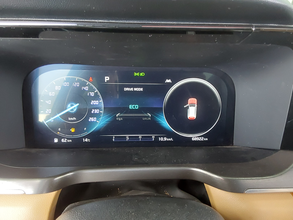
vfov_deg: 49.7
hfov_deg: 63.4
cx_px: 146
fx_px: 237
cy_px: 110
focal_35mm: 28
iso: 400
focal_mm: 2.91
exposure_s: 1/30
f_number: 1.9
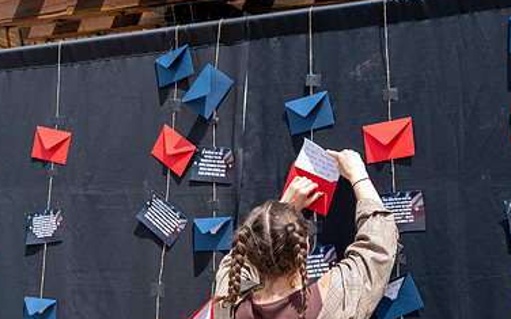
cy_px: 135
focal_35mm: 65
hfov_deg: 31.5
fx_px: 905
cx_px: 290
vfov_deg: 20.0
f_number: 5.6
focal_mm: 38
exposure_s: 1/1250
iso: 640
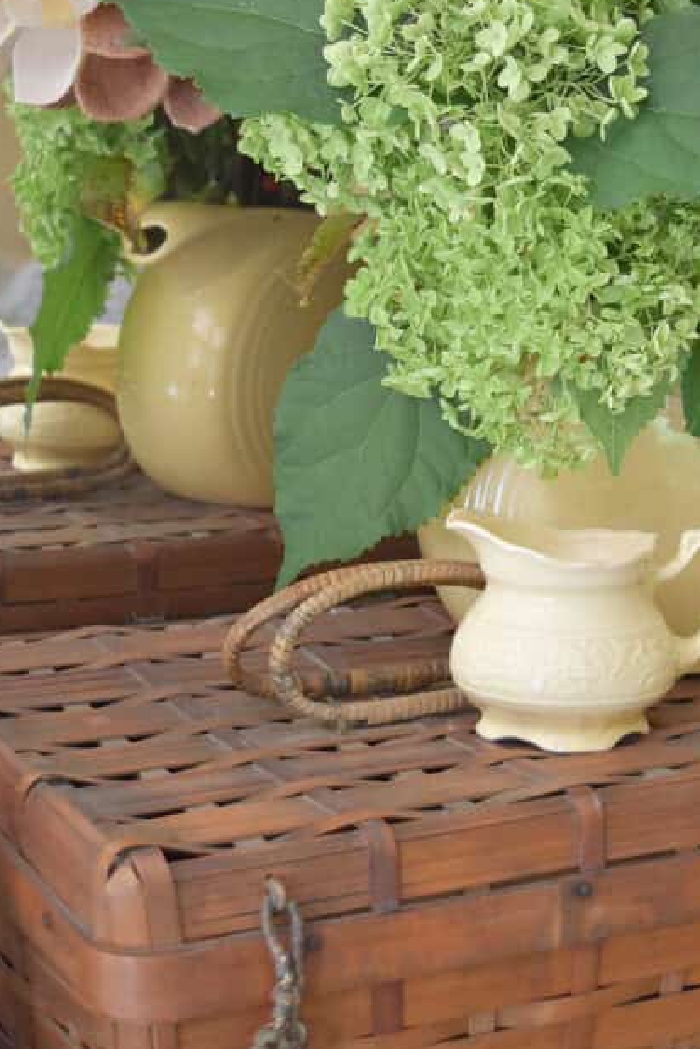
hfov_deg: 15.7
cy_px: 381
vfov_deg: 23.4
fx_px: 2531
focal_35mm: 87
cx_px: 540
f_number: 4.5
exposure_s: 1/60
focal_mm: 35
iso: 1800
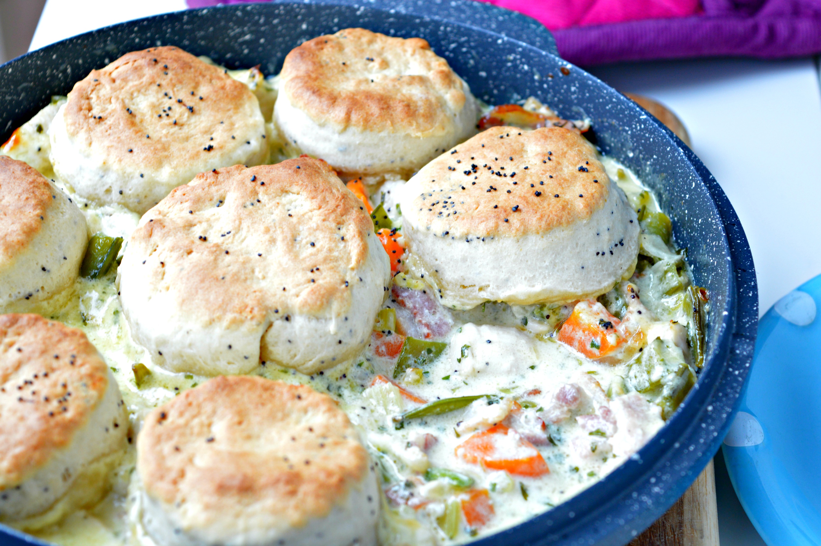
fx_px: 1880
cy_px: 273
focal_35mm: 82
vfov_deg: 16.5
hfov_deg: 24.6
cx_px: 410
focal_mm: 55
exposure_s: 1/40
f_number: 5.6
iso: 400
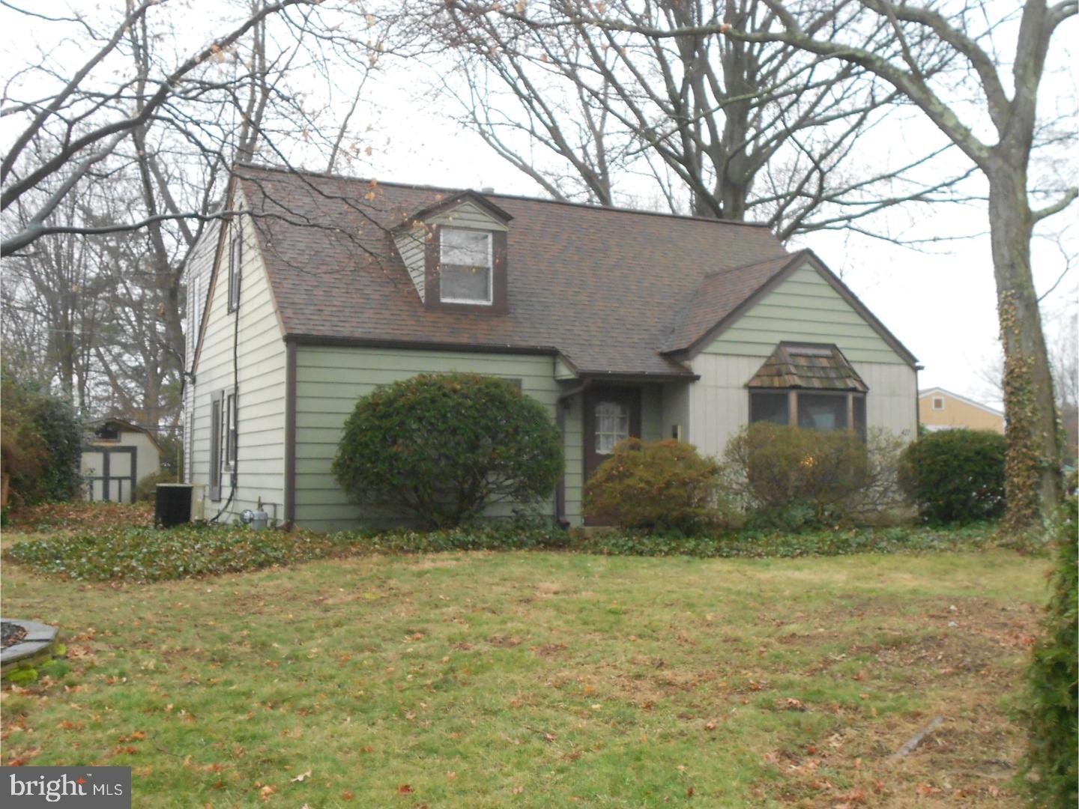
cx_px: 540
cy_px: 404
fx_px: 1153
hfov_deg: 50.1
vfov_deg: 38.7
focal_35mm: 37
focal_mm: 6.7
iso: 250
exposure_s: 1/30
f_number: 3.9
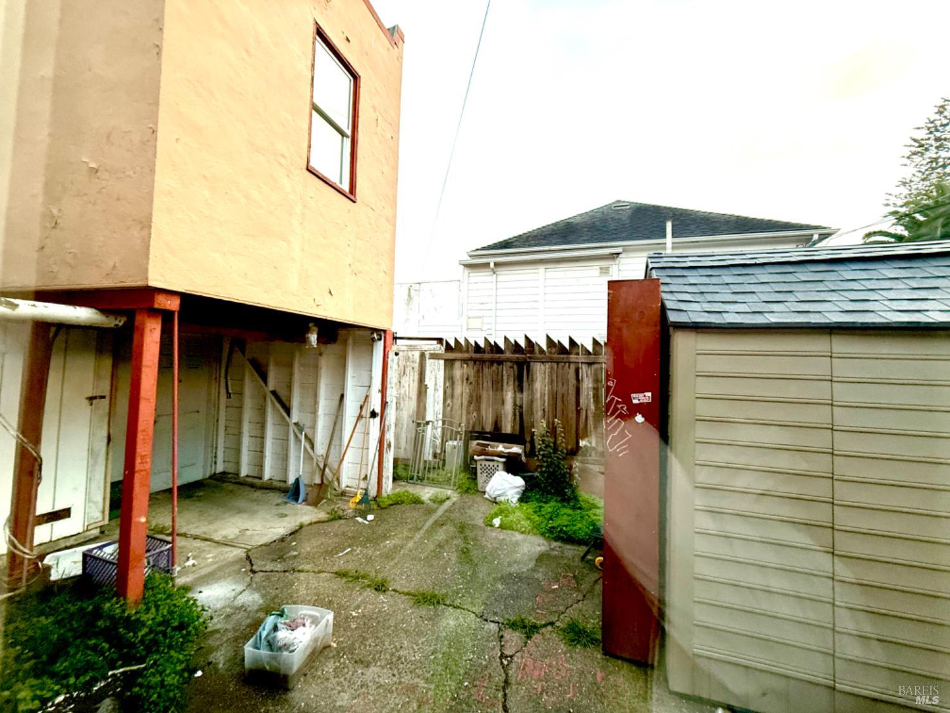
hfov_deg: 102.1
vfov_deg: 85.7
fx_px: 384
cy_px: 356
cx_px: 475
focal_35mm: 14
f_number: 2.2
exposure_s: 1/99
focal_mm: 2.22
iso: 250
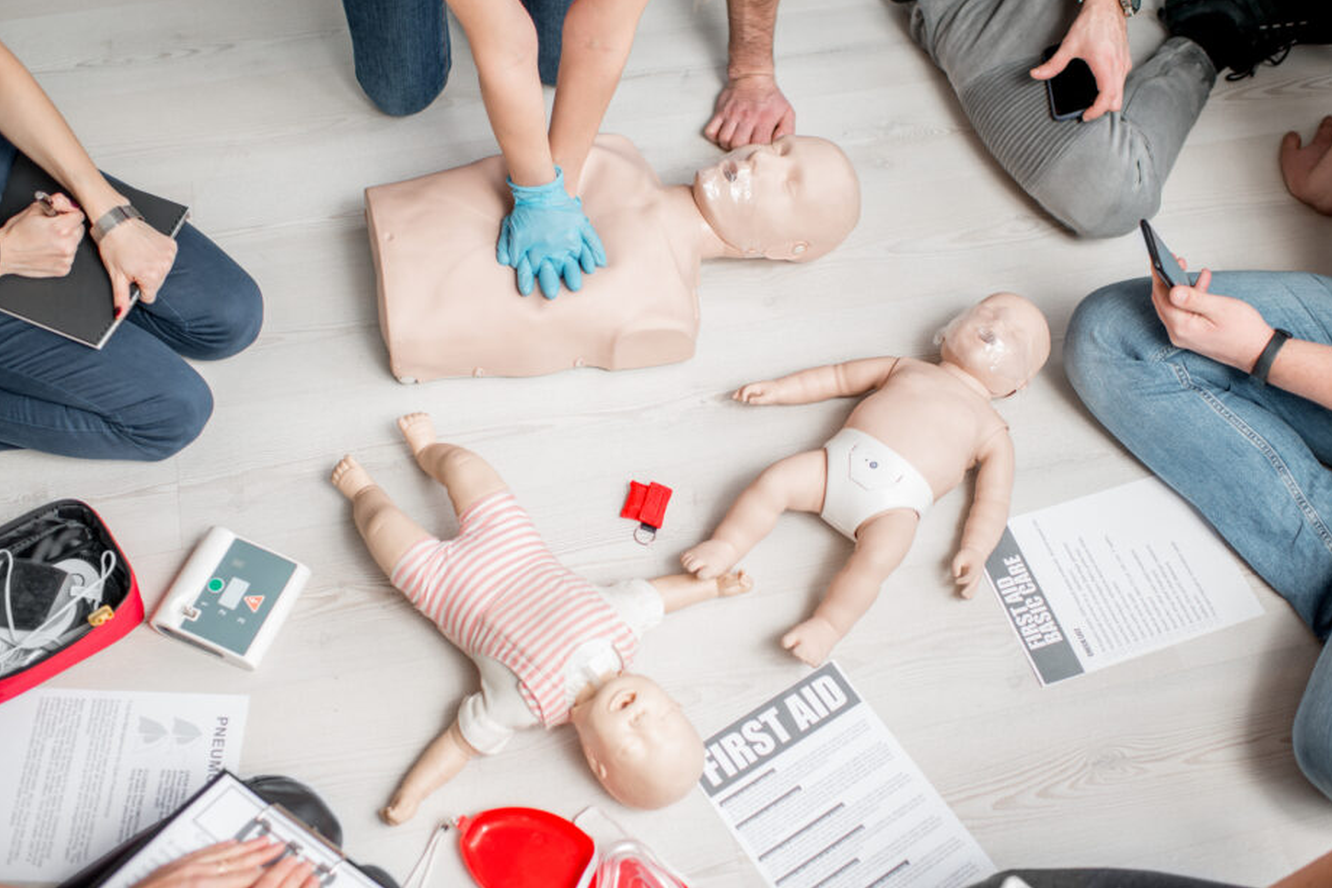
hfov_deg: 49.5
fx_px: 1443
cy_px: 444
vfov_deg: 34.2
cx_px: 668
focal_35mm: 39
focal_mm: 35
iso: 250
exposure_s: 1/160
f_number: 2.2
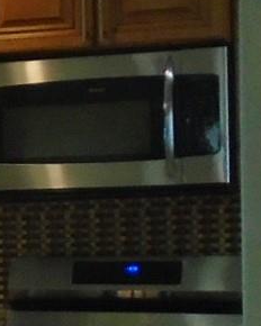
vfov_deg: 10.7
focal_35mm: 179
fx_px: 1728
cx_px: -443
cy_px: 290
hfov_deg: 7.8
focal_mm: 4.6
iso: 250
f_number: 3.2
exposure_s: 1/30
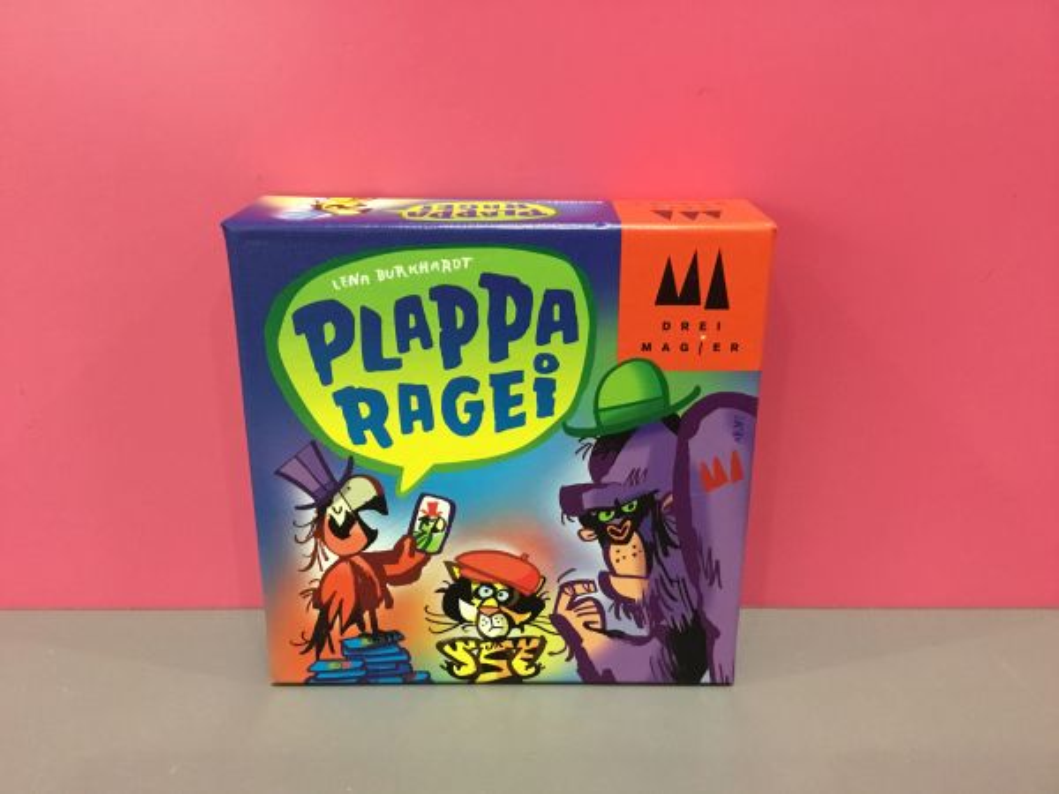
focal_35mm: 31
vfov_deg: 45.4
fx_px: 948
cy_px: 397
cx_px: 530
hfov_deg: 58.4
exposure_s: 1/20
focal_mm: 3.3
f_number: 2.4
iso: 200
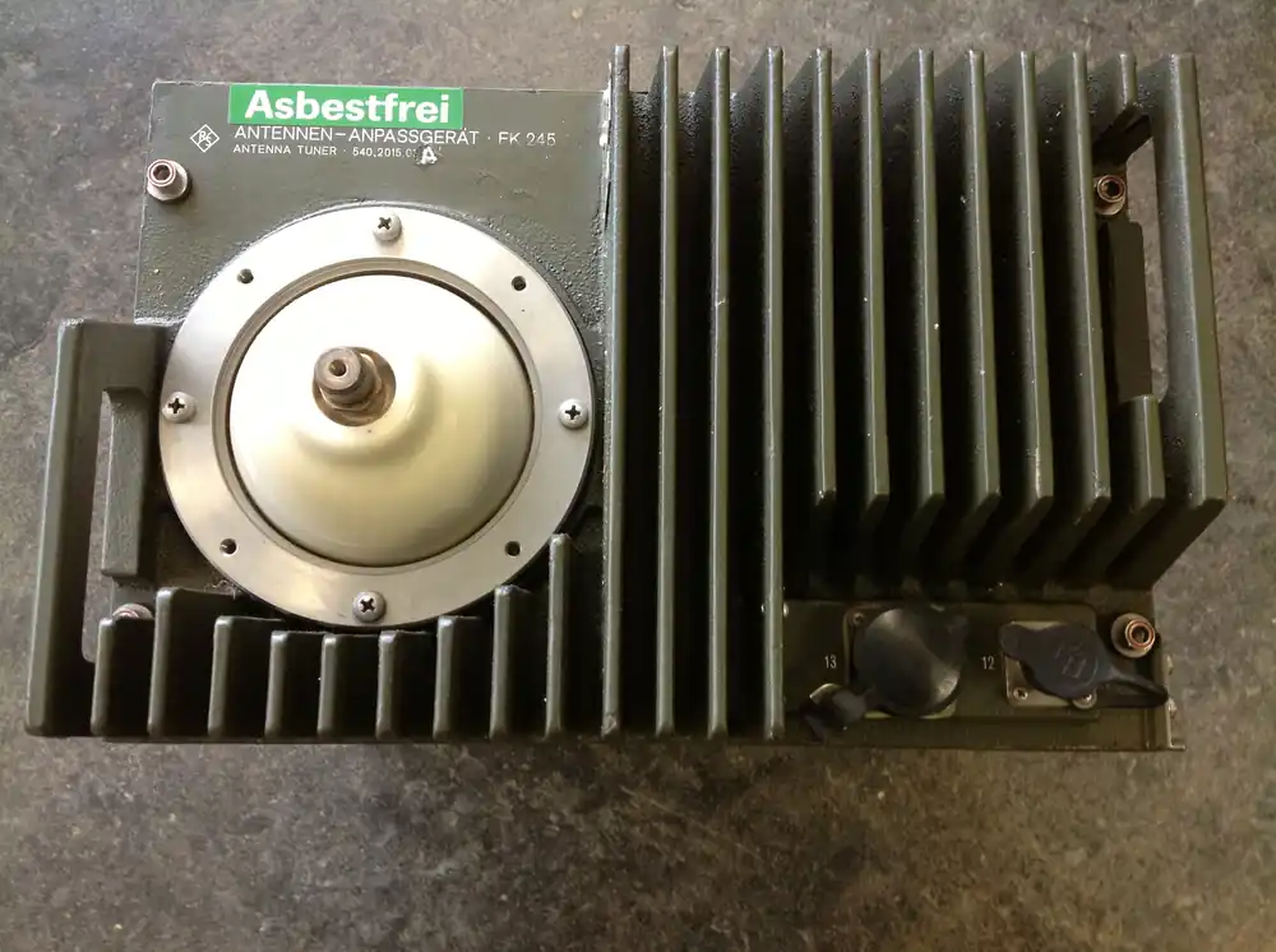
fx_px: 1288
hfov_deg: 52.7
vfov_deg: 40.6
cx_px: 638
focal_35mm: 35
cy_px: 476
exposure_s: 1/15
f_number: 2.4
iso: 160
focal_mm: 4.28
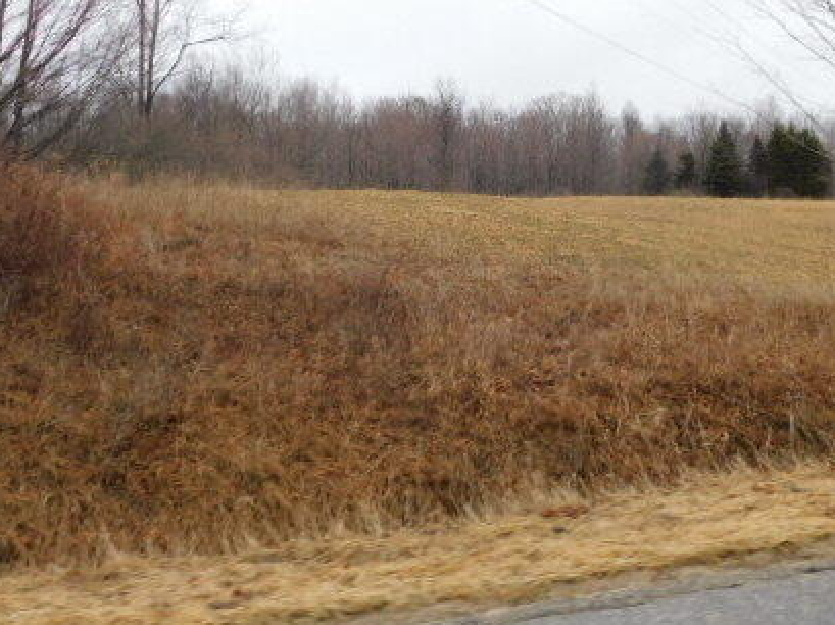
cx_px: 478
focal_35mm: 47
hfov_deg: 40.4
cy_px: 161
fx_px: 1133
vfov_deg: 30.4
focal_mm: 5.3
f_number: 3.2
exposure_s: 1/125
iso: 125
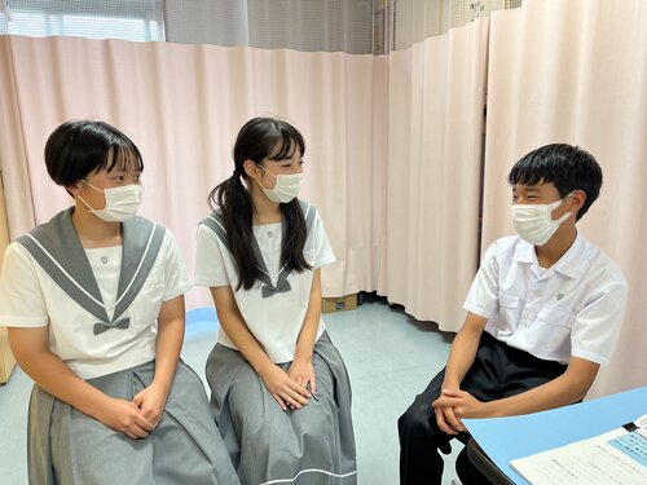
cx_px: 324
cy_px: 242
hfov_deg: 67.3
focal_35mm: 26
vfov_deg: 53.1
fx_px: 486
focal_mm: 5.1
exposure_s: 1/60
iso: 64
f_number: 1.6
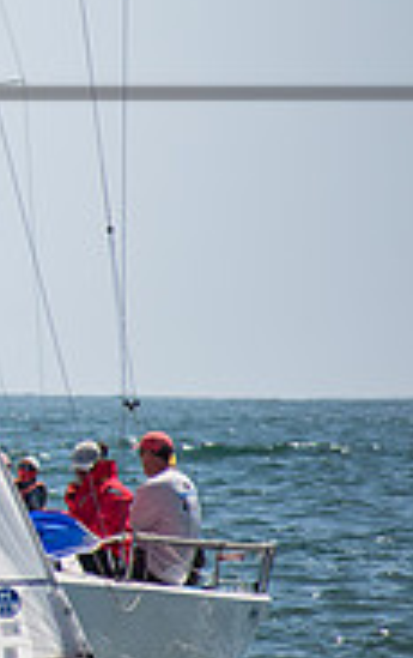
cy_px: 178
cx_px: -600
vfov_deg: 2.1
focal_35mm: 977
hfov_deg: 1.3
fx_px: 17526
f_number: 6.3
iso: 200
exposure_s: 1/1000
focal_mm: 200
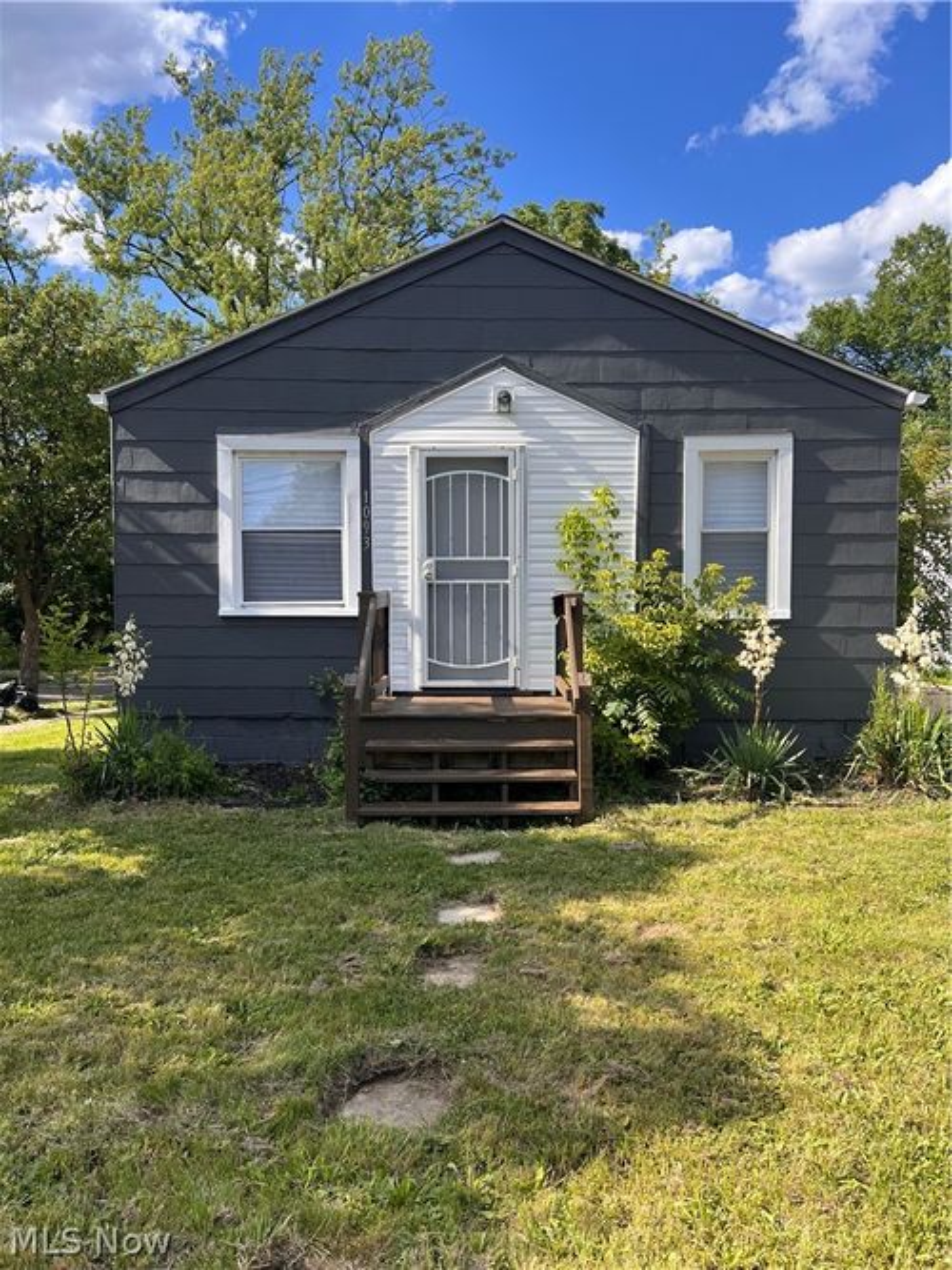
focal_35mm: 26
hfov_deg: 53.0
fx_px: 954
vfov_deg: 67.3
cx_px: 476
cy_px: 635
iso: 50
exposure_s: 1/1751
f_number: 1.5
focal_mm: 5.7
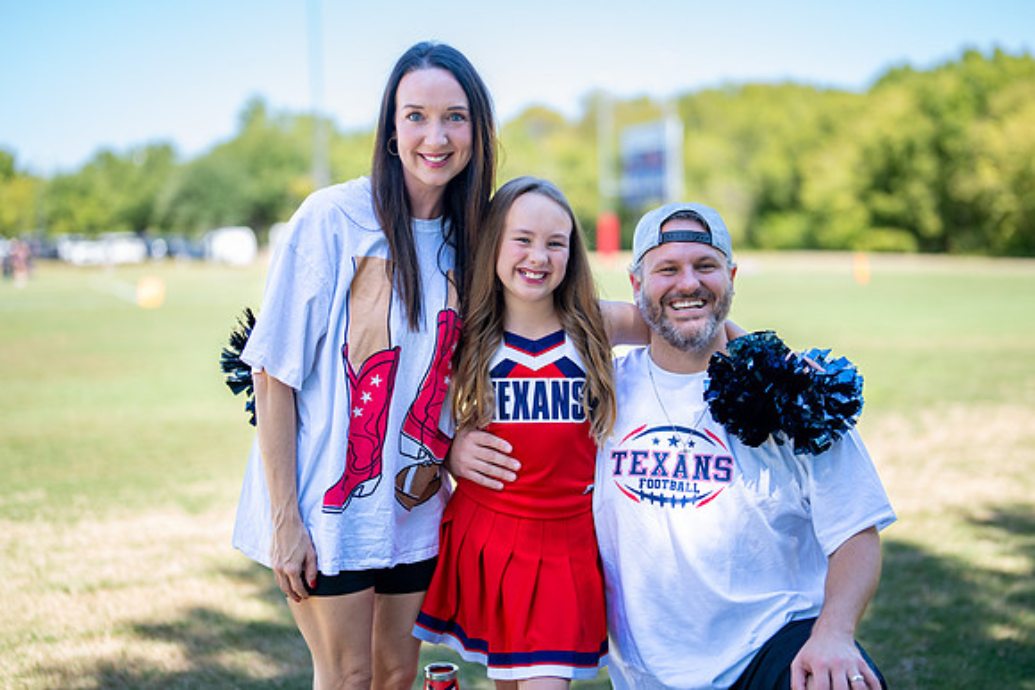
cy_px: 348
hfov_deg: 35.9
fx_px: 1597
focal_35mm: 56
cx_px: 525
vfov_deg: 24.4
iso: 100
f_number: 1.2
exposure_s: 1/1250
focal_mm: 50
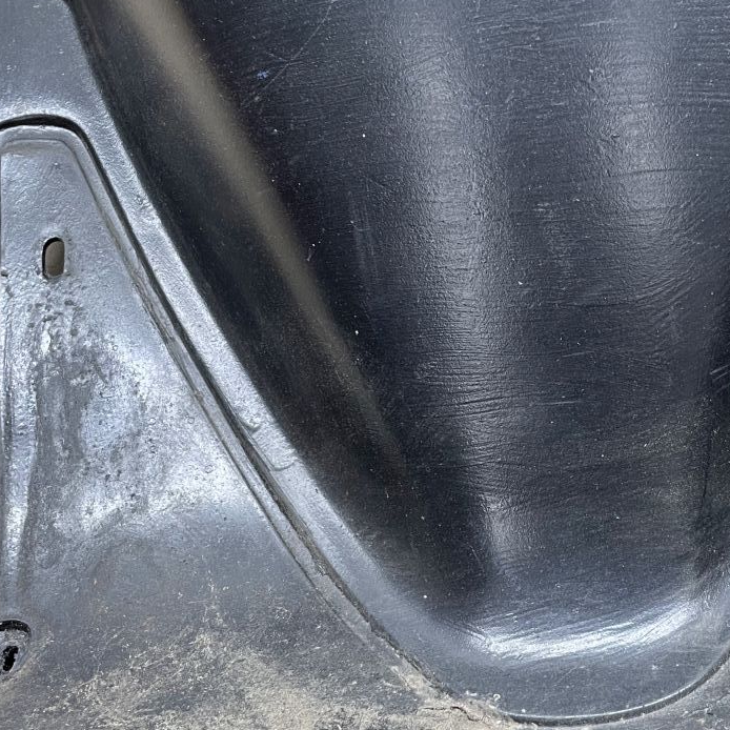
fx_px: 1265
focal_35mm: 53
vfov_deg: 32.2
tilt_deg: -55.3
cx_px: 586
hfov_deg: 31.4
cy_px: 337
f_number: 1.6
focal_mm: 4.2
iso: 64
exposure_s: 1/50
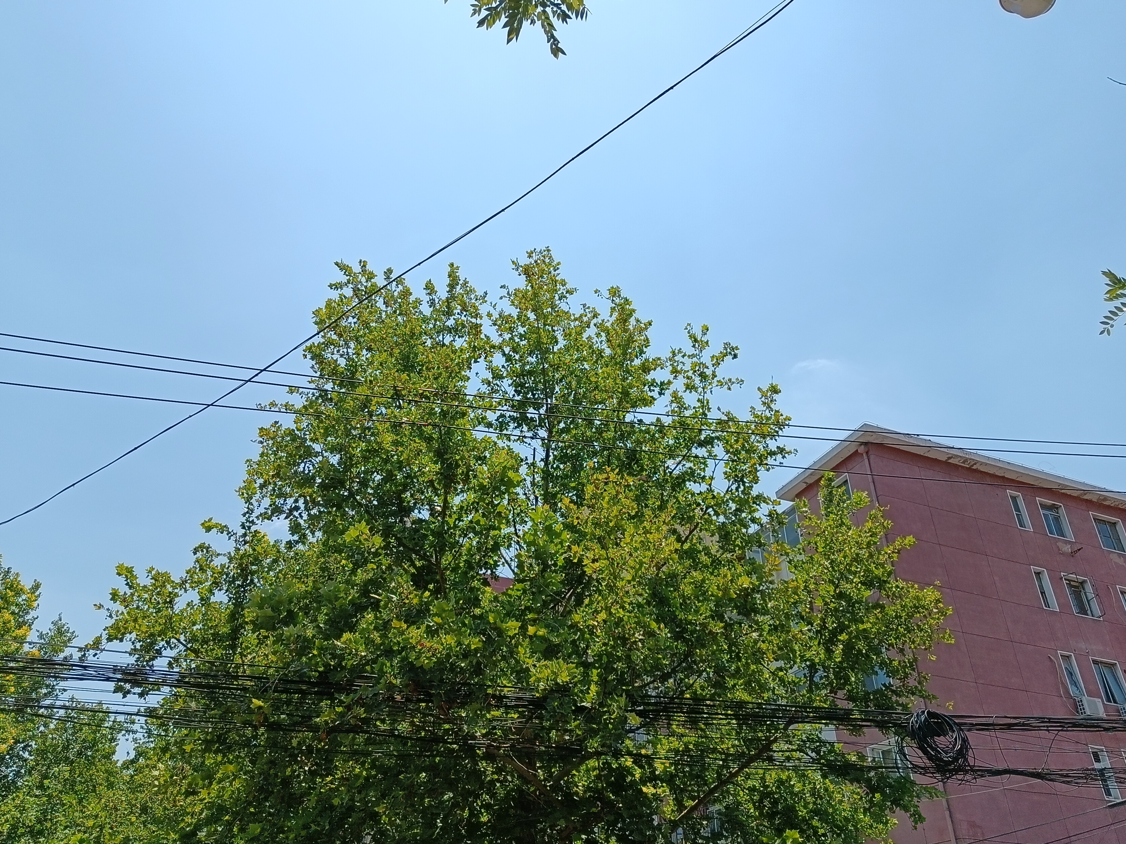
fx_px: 878
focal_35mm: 27
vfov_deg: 51.4
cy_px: 422
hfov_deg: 65.3
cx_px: 563
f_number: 1.9
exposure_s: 1/952
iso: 105
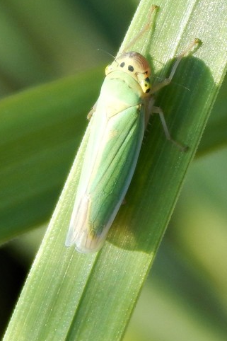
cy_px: 129
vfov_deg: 4.8
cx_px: 127
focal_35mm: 427
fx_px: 4041
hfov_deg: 3.2
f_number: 5.6
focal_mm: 41.7
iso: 125
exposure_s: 1/160
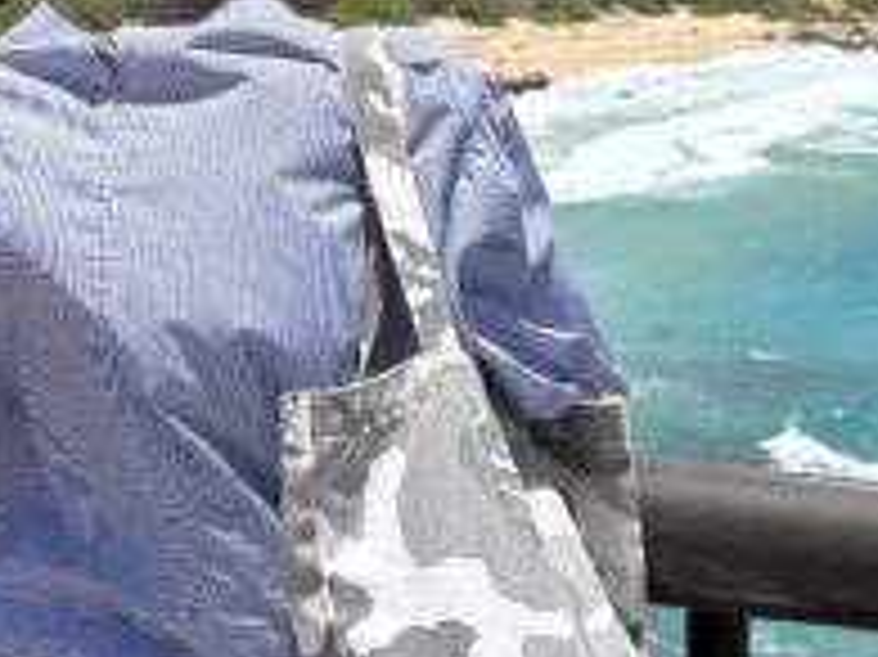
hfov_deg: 29.2
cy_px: 410
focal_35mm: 64
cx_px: 770
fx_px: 1622
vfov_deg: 22.9
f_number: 1.6
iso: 50
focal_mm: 5.96
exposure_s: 1/5348
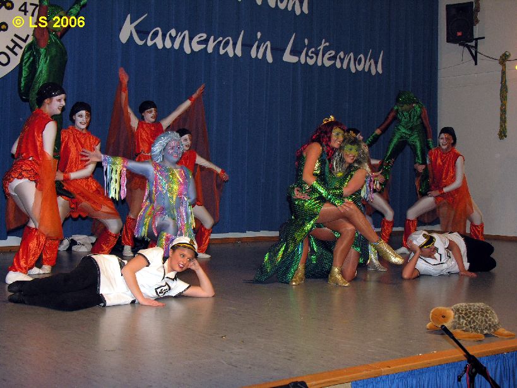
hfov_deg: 35.5
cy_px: 194
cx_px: 258
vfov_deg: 27.0
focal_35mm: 54
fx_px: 806
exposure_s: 1/60.1
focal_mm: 13.8
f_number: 4.4
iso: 100
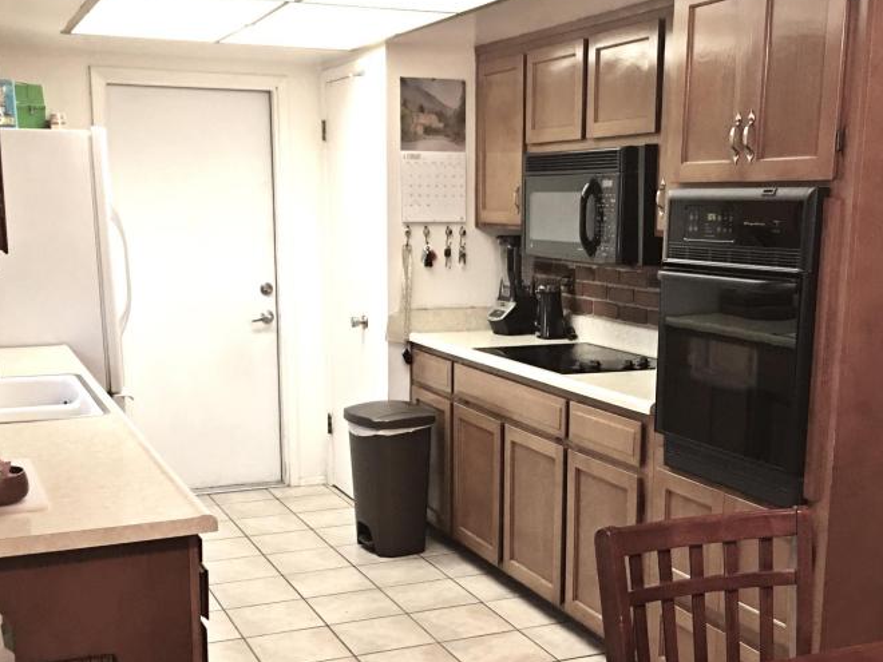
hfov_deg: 42.1
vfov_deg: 31.9
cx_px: 466
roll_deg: -0.6
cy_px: 451
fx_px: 1148
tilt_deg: -12.0
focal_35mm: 45
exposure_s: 1/15
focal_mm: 4.15
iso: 100
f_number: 2.2
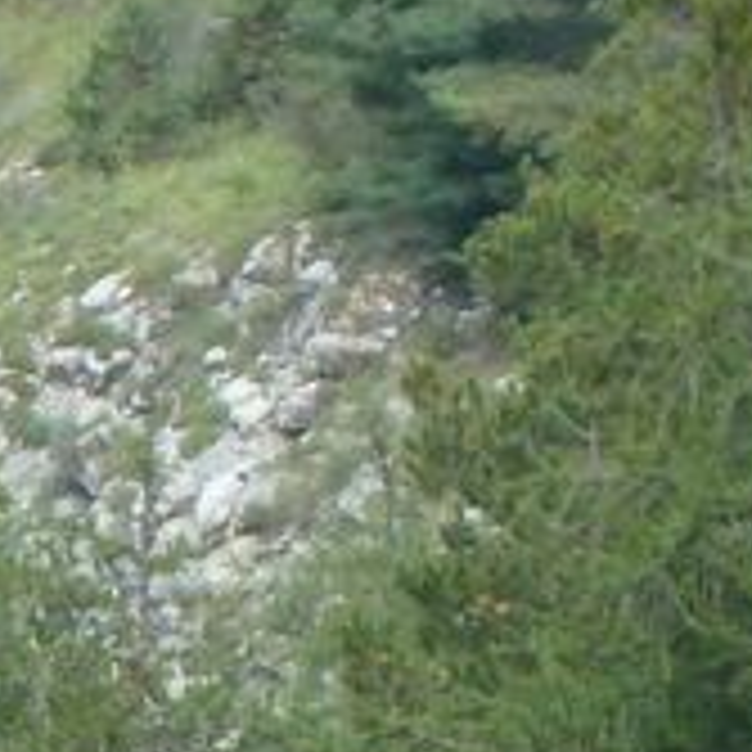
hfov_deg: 1.2
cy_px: 72
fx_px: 36400
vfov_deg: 1.2
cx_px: -477
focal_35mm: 1481
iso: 250
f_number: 4.9
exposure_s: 1/125
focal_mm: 49.2
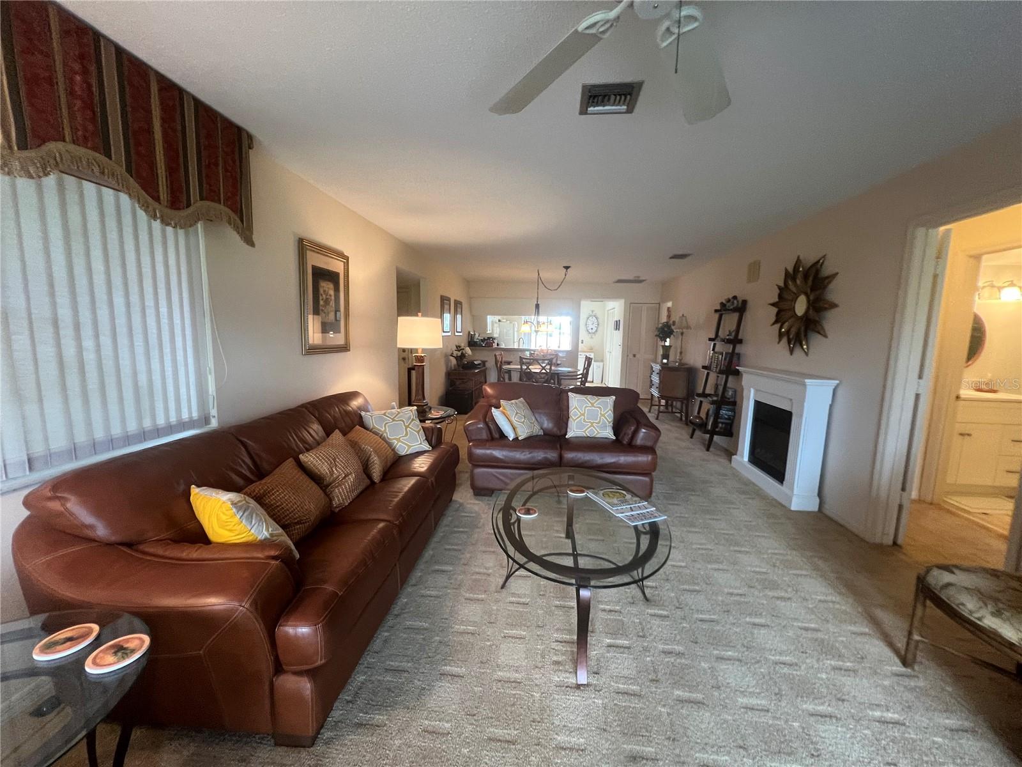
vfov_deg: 89.9
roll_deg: -0.4
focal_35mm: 13
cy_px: 384
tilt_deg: -6.6
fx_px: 384
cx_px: 511
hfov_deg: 106.2
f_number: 1.8
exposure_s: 1/60
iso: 200
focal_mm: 1.57
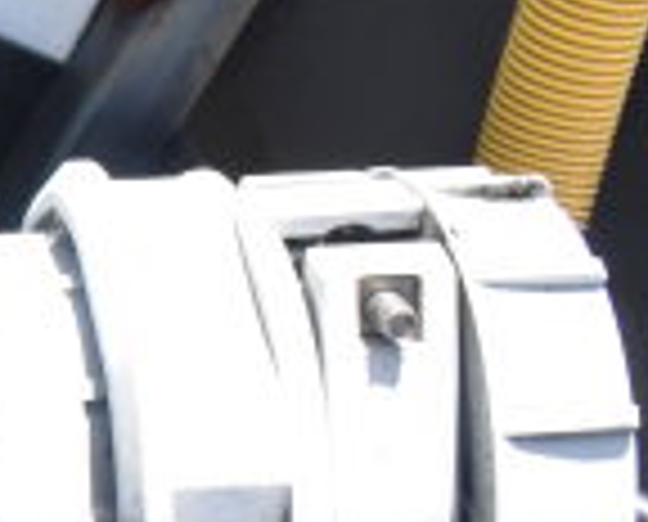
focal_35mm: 107
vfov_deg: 14.4
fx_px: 2058
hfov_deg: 14.8
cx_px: -639
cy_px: 416
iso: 200
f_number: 7.1
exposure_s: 1/200
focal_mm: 18
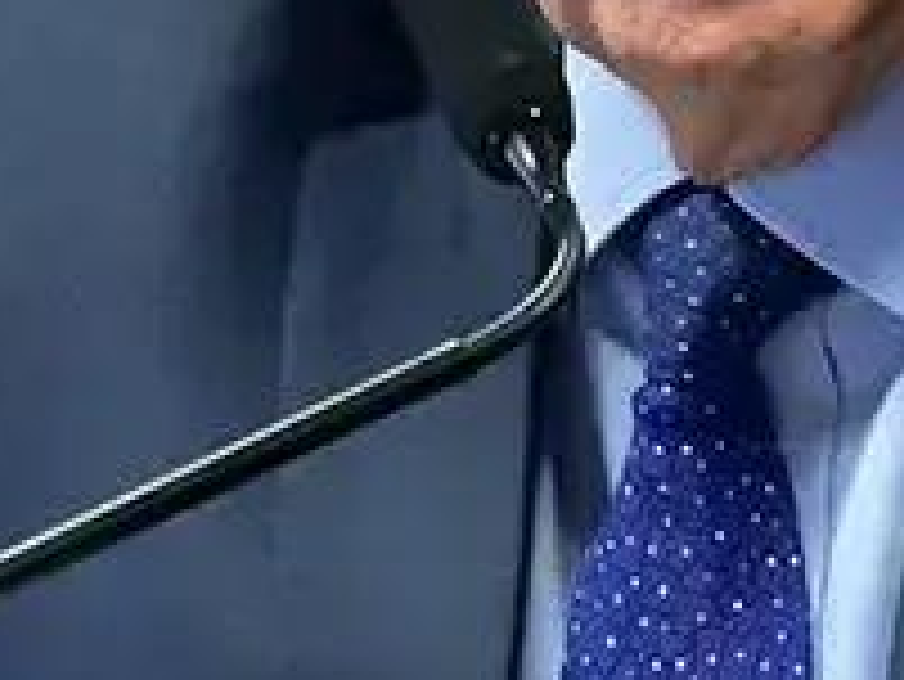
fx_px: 22551
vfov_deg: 1.7
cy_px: -99
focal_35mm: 863
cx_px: 900
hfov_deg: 2.3
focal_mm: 140
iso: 4000
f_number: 3.2
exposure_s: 1/250
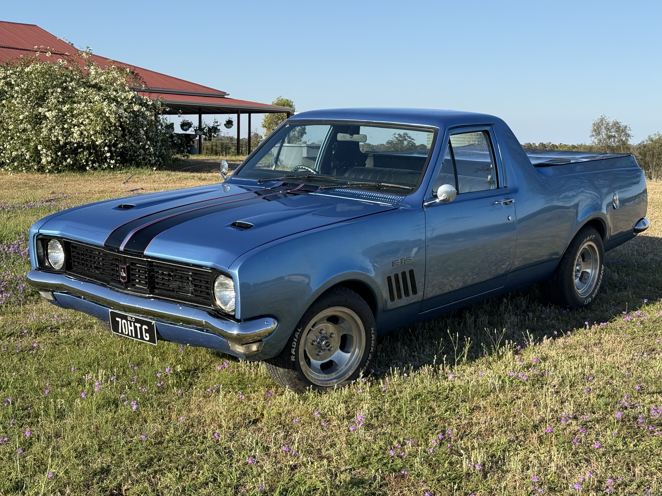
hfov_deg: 39.7
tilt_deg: -6.5
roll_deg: -1.4
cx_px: 331
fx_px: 918
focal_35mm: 48
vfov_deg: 30.3
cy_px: 248
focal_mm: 6.76
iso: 100
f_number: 1.78
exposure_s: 1/3534
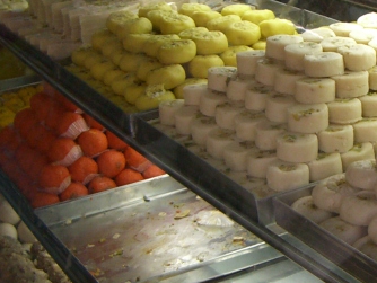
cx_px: 406
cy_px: 101
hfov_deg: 20.6
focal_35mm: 91
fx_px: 992
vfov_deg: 16.2
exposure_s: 1/125
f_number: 2.7
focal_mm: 6.2
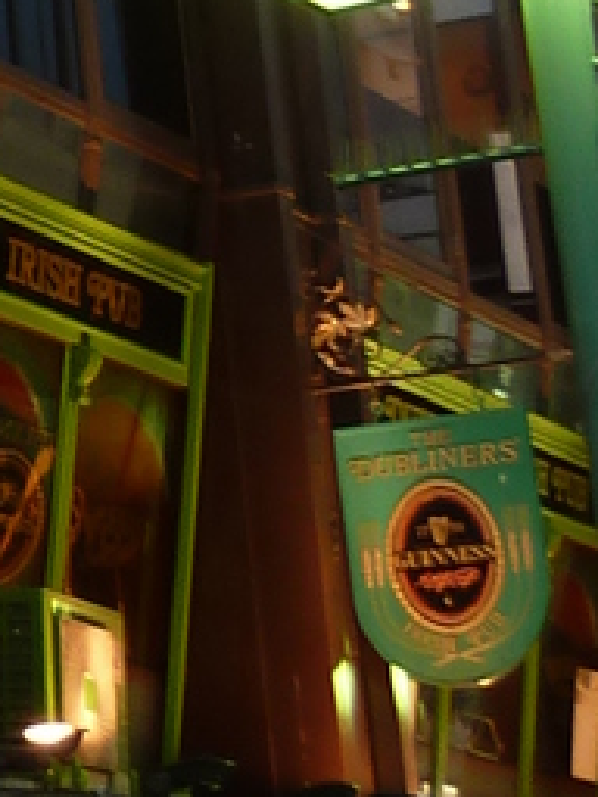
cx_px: -969
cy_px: -271
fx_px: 3593
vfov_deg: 12.2
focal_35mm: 156
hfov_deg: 8.5
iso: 80
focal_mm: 4.1
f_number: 3.3
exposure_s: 1/15
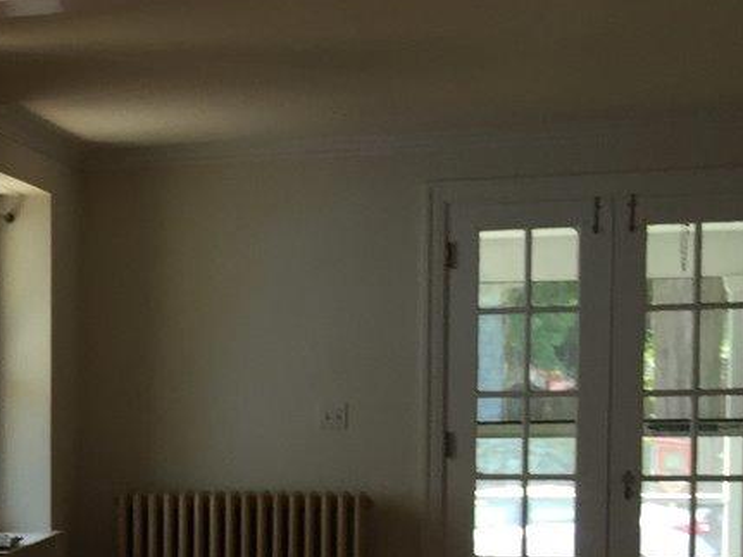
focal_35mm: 97
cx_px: -440
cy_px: 528
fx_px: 2081
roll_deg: +1.2
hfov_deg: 17.7
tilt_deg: -3.9
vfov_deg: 15.0
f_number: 2.2
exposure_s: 1/60
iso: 40
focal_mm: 4.15
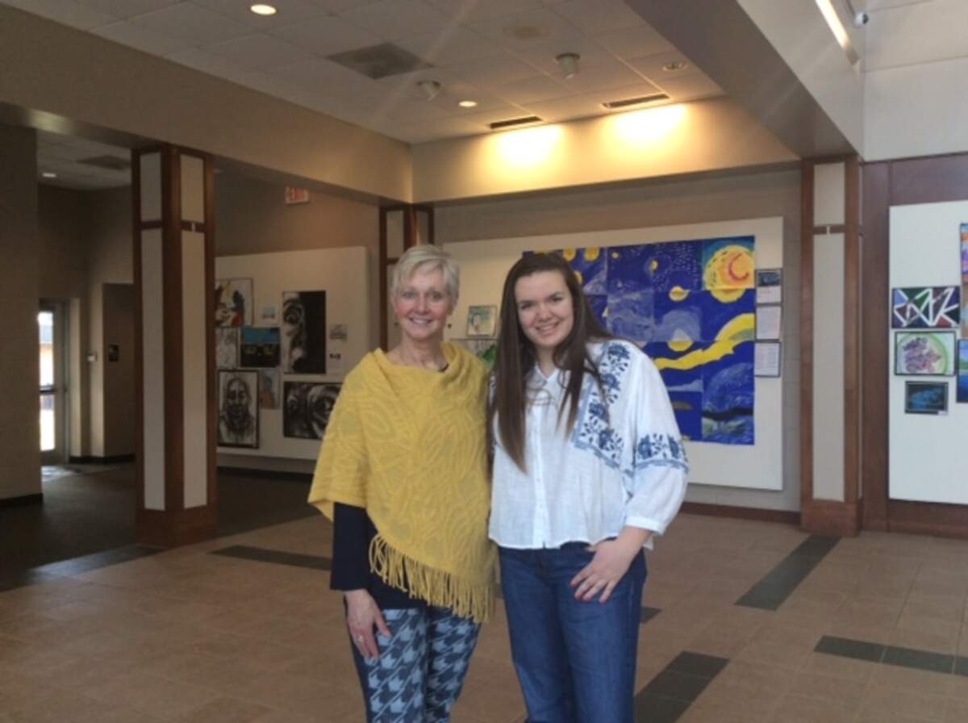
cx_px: 484
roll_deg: +0.4
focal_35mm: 32
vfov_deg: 44.0
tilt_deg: -0.2
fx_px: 893
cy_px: 362
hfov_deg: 56.9
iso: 40
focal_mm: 3.3
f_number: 2.4
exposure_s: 1/40
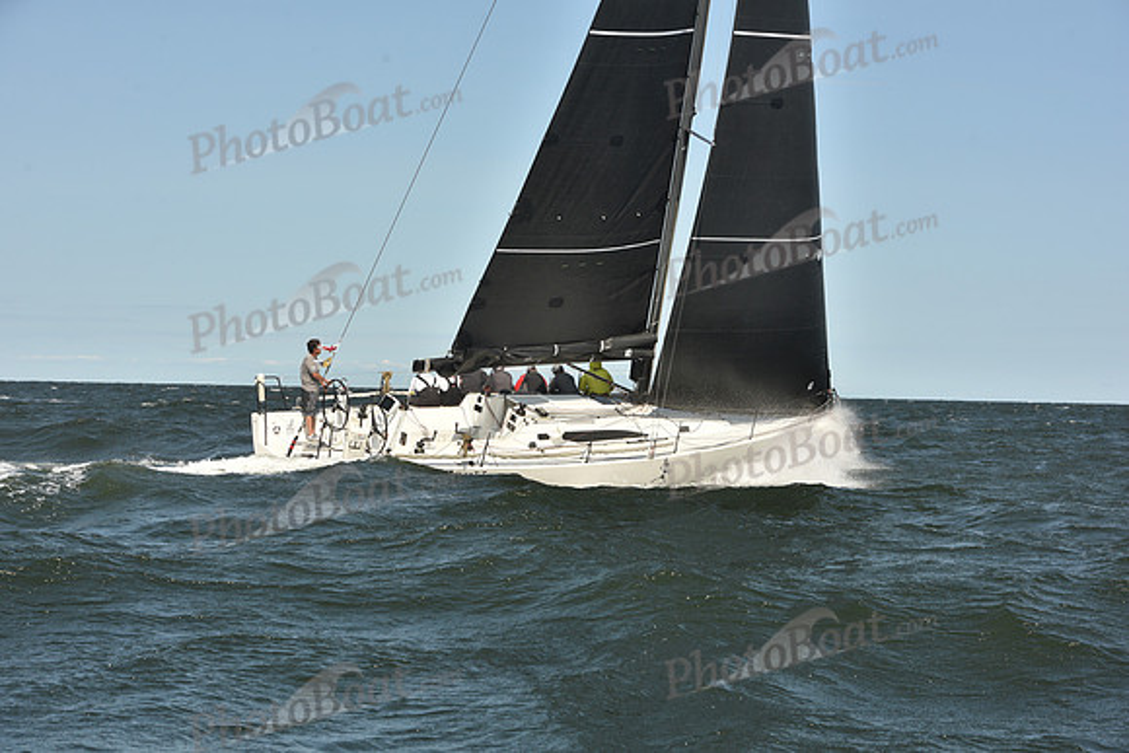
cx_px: 564
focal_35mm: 70
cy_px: 376
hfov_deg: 28.8
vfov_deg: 19.5
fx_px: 2196
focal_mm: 70
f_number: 9
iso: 250
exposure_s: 1/800
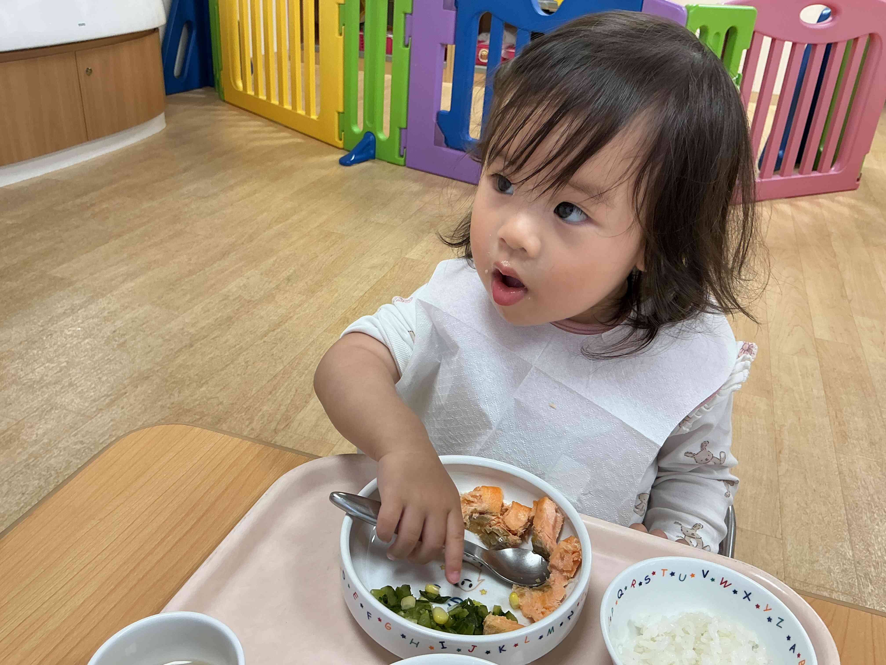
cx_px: 443
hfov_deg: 61.7
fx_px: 742
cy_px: 332
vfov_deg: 48.2
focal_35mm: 29
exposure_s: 1/120
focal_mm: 3
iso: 40
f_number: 1.8
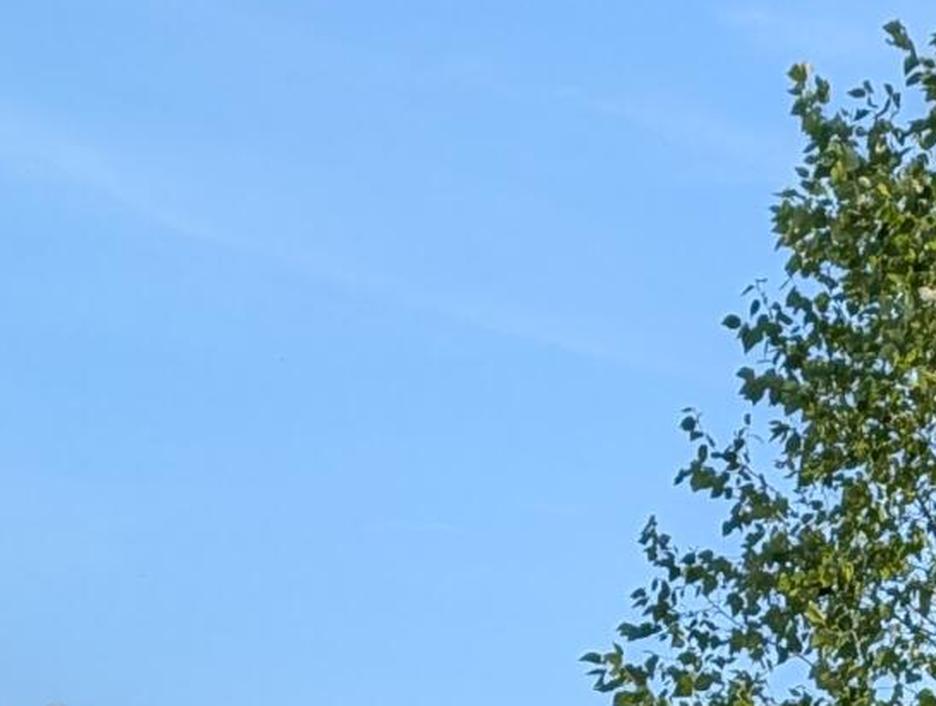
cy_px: 1811
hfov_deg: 14.6
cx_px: 967
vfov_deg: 9.7
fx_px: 3576
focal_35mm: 132
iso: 21
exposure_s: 1/1361
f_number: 1.68
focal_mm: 6.9
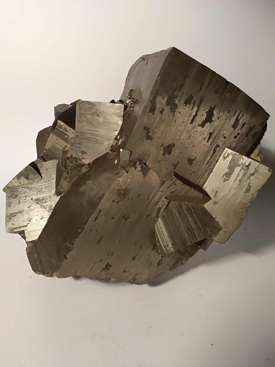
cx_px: 138
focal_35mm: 26
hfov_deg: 53.1
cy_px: 184
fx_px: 275
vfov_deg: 67.3
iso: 110
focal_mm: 3.54
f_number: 2
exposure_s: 1/100
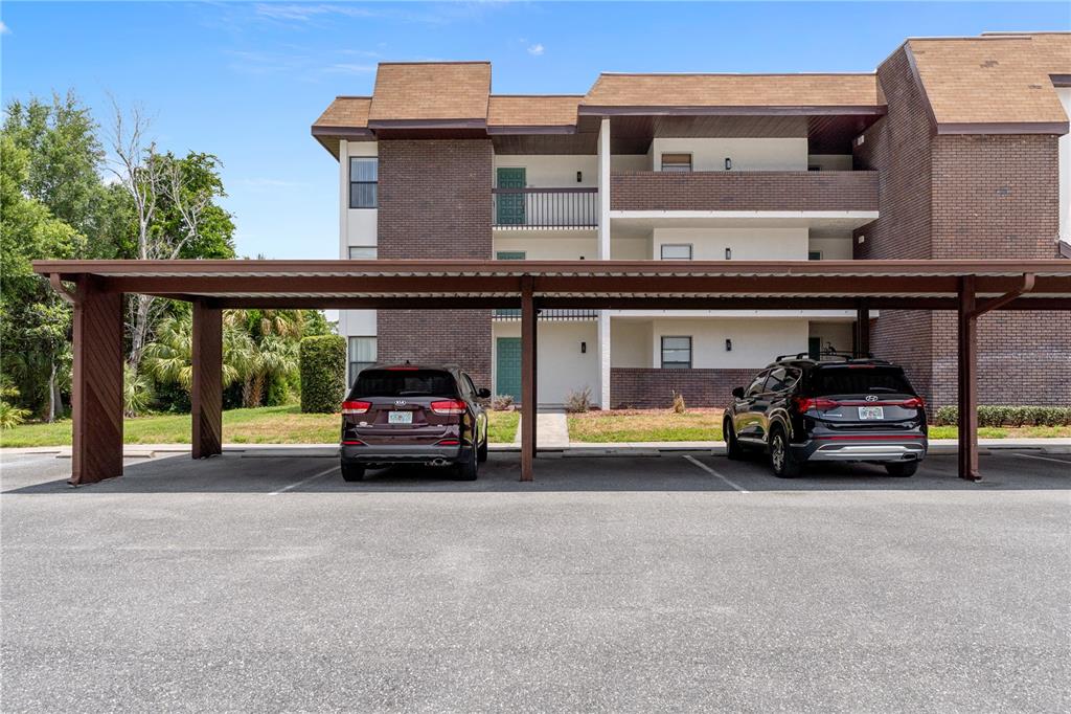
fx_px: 758
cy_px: 357
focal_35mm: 26
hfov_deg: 70.5
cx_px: 536
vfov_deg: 50.4
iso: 320
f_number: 9
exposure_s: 1/800
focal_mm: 17
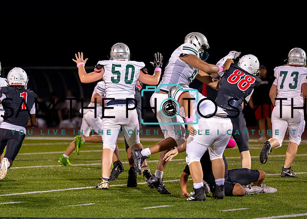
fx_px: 2335
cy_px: 104
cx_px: 103
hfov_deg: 7.5
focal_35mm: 268
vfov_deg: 5.4
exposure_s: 1/1000
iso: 2000
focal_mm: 200
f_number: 2.8
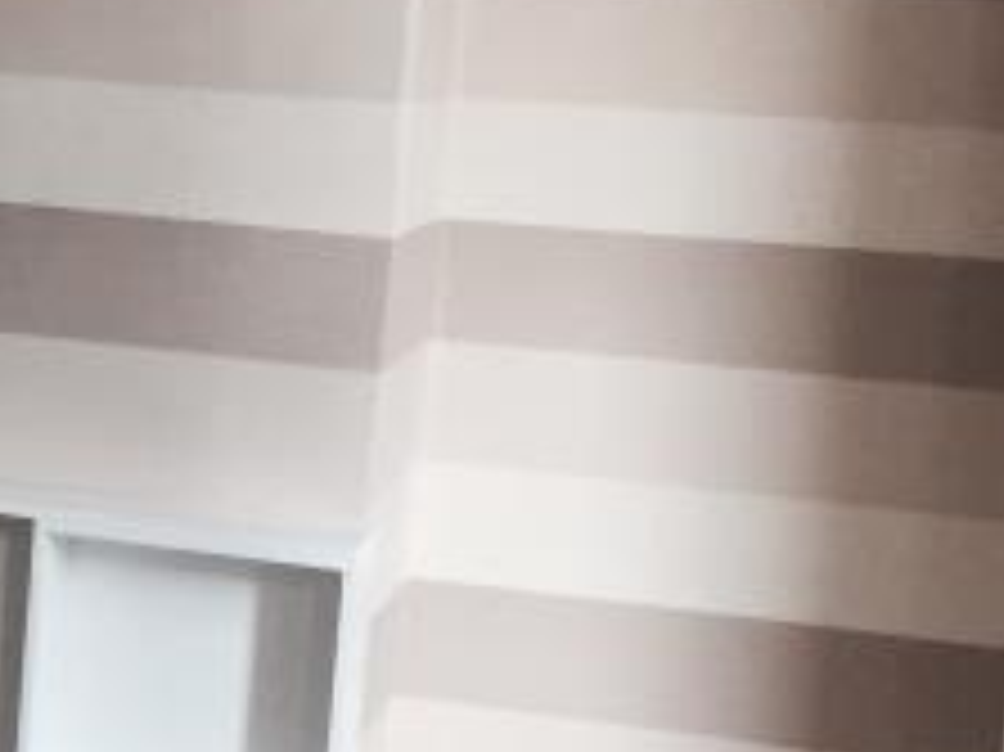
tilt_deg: -6.8
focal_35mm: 104
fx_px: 3015
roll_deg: -3.8
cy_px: 351
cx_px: -293
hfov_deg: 17.7
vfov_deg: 14.2
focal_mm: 4.15
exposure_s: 1/30
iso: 50
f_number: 2.2
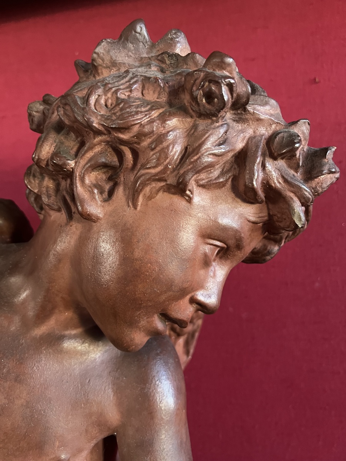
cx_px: 173
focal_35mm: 26
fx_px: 347
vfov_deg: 67.3
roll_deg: -1.5
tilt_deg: +2.3
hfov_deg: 53.1
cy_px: 230
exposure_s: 1/51
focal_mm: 5.7
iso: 500
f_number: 1.5
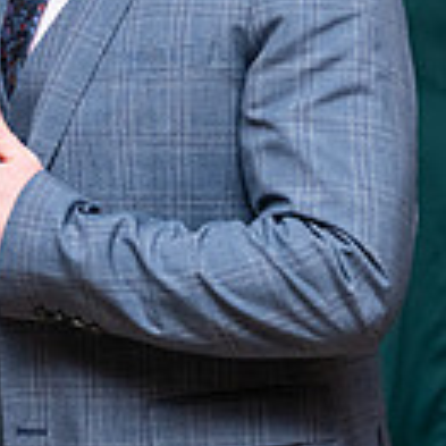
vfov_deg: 11.5
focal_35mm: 150
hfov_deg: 11.3
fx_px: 2187
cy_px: -15
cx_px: -136
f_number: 3.5
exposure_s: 1/160
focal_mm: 40
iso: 640
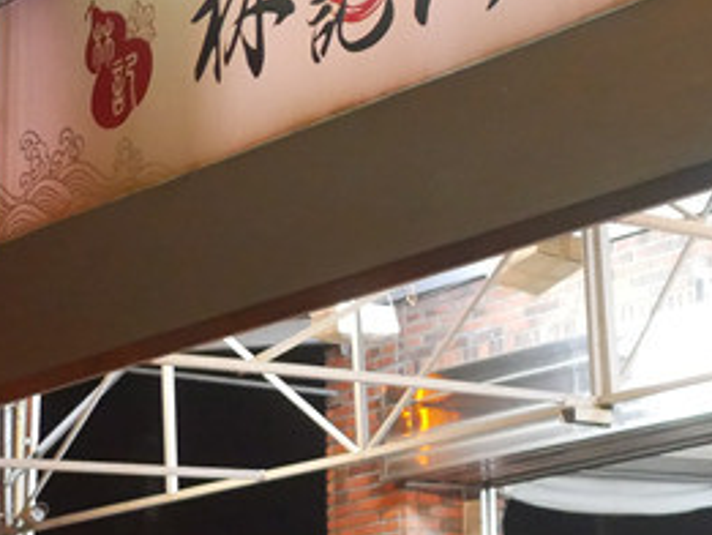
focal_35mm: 115
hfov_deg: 16.6
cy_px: 303
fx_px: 2366
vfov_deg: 12.9
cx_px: 780
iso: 2500
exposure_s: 1/60
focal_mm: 15
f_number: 1.7
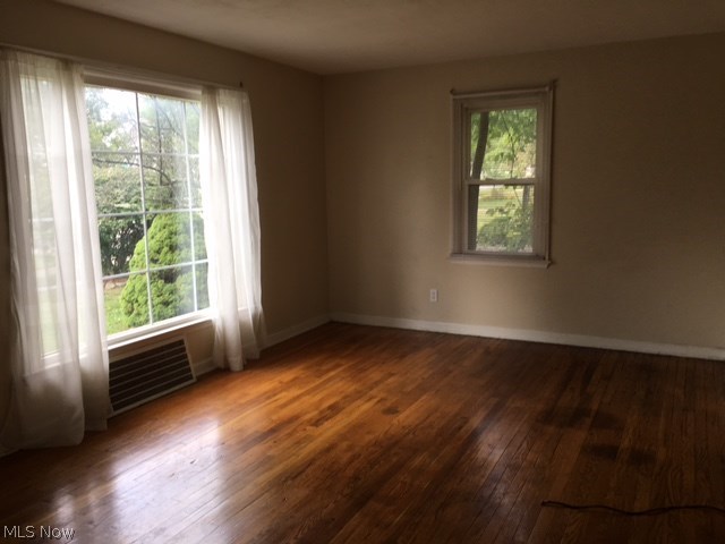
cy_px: 272
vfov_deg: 48.2
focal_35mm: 29
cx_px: 362
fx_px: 607
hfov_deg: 61.7
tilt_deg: -7.5
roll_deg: +1.8
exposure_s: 1/60
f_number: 2.2
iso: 25
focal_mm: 4.15
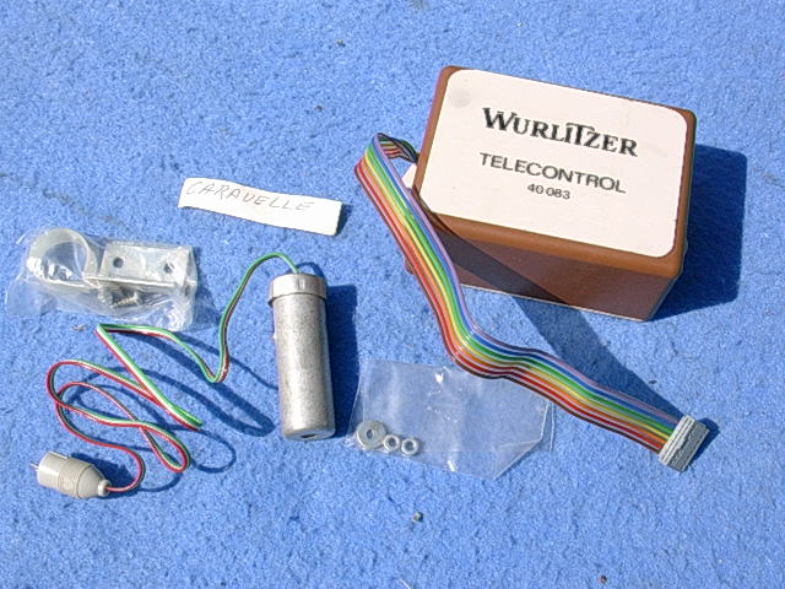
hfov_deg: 45.8
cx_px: 392
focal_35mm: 41
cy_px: 294
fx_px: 930
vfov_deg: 35.1
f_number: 5.6
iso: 70
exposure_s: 1/497
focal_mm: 6.2
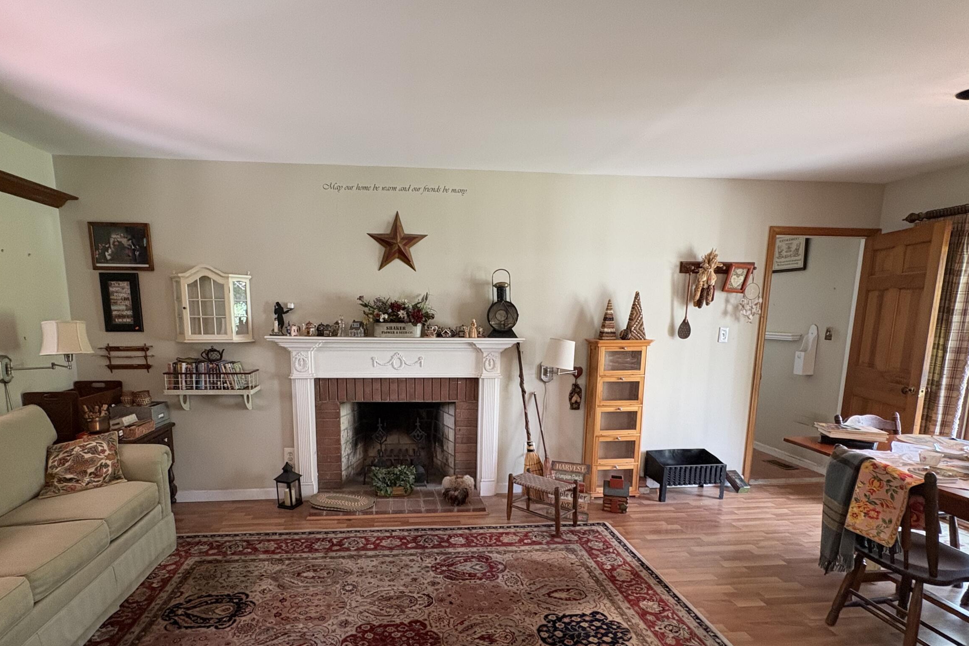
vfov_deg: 63.9
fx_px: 511
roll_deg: -0.3
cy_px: 392
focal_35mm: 19
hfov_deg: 86.7
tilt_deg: -11.3
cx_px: 446
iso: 320
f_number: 2.2
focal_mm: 2.22
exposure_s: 1/60
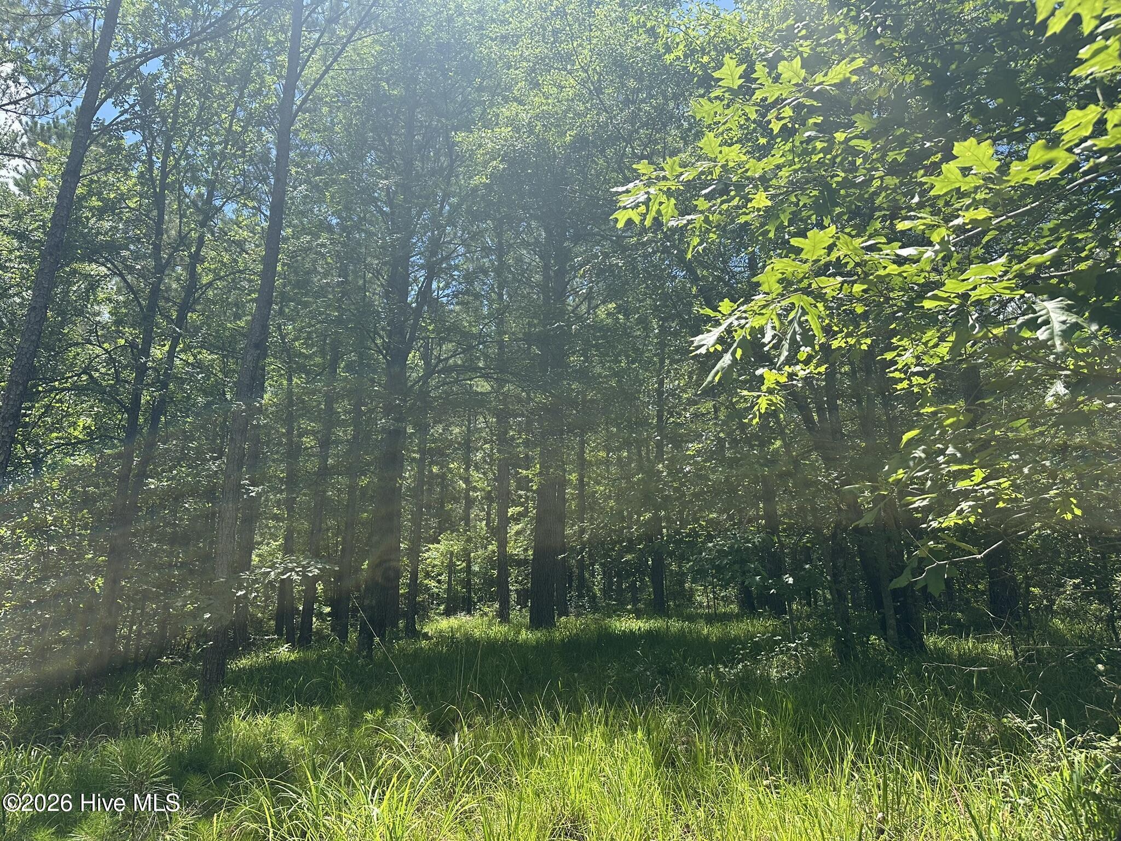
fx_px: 777
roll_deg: -0.7
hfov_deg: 71.6
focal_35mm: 24
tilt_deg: +16.8
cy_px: 420
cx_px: 560
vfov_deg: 56.8
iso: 80
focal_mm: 6.86
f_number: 1.78
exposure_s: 1/1664
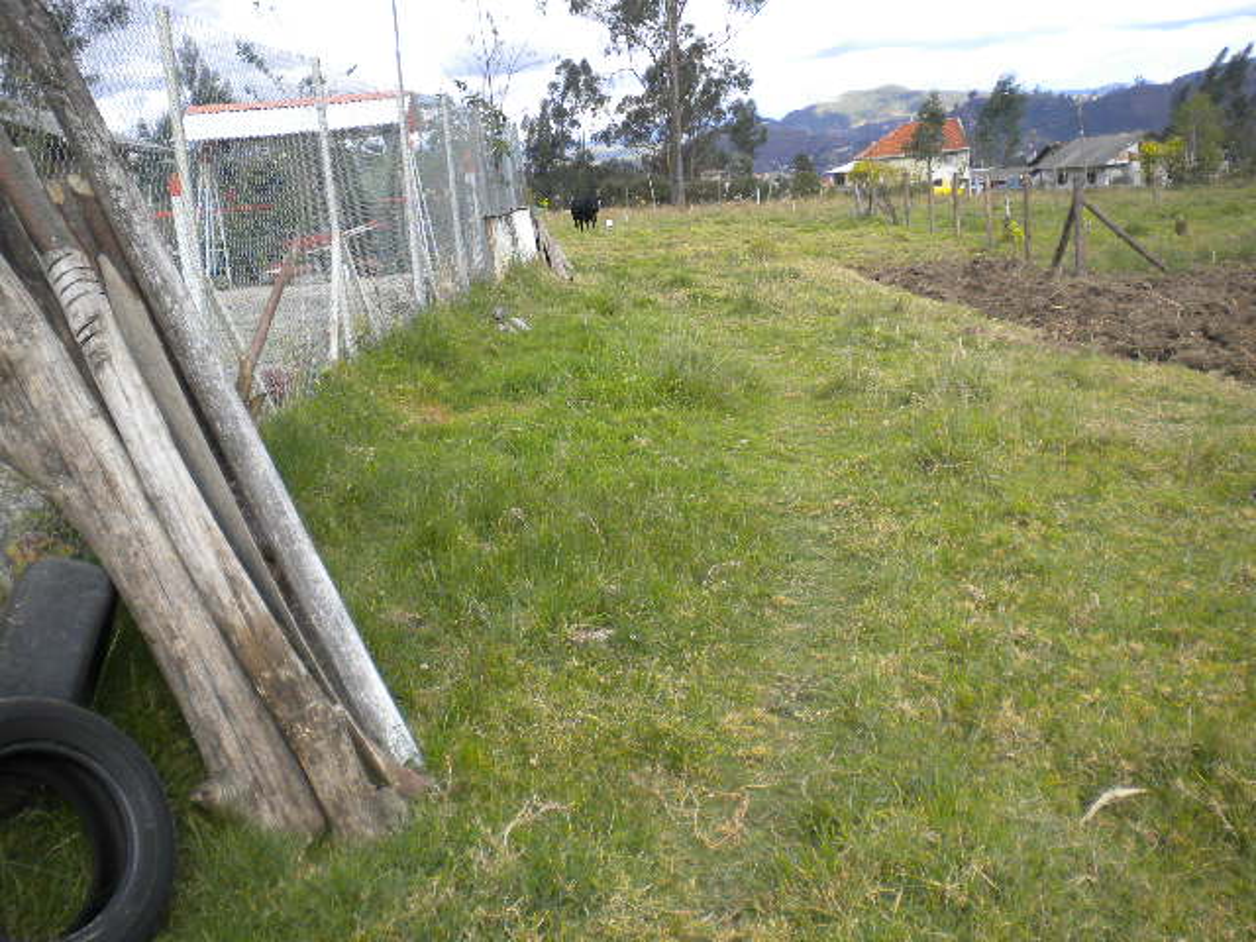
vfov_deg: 35.1
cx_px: 628
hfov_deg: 45.8
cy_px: 471
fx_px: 1488
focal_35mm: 41
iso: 113
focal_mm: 7.4
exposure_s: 1/196
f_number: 4.9
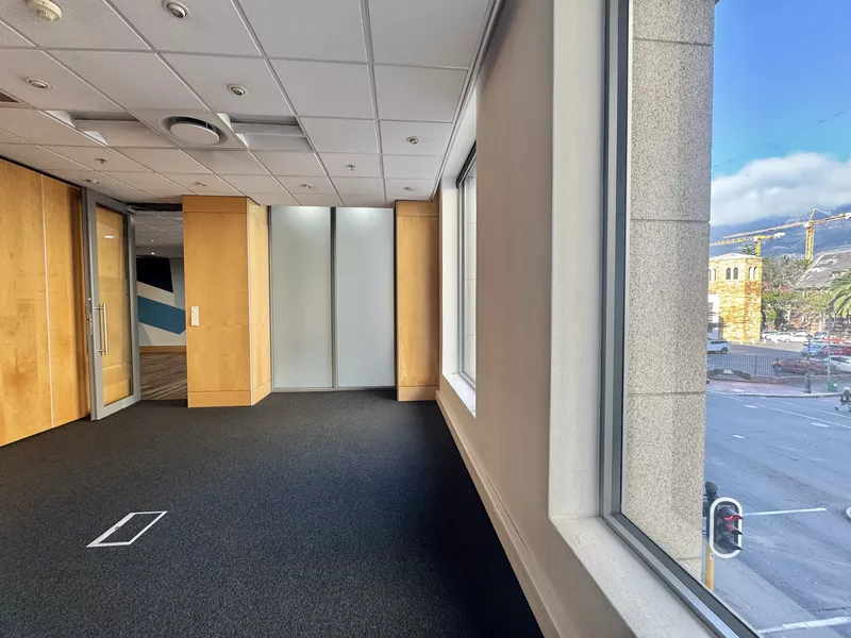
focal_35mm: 14
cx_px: 426
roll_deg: +0.2
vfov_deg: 85.7
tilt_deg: -2.2
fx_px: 344
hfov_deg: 102.1
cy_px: 319
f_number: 2.2
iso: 64
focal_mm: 2.22
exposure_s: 1/99
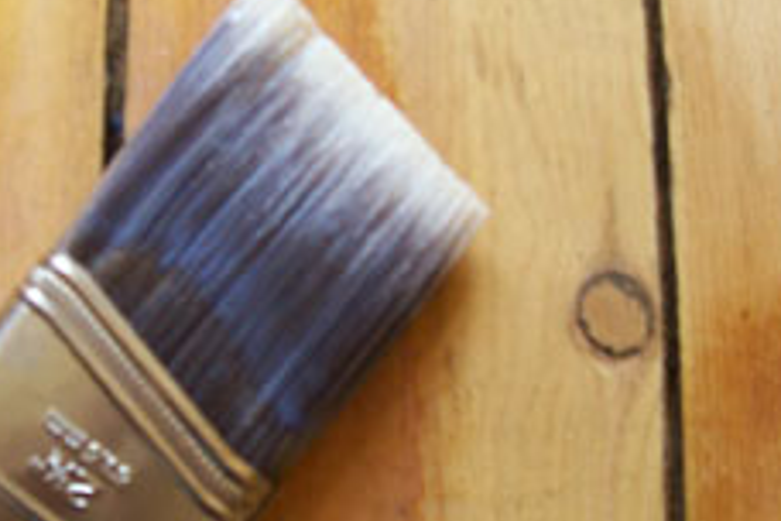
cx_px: 305
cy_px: 274
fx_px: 1345
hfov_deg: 32.3
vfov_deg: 21.9
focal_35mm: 62
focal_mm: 5.6
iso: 160
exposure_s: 1/18.8
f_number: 2.7
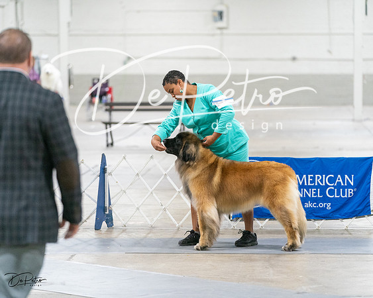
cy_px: 149
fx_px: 1715
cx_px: 186
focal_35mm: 155
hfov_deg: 12.4
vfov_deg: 9.9
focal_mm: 138
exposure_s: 1/200
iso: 5000
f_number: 2.8
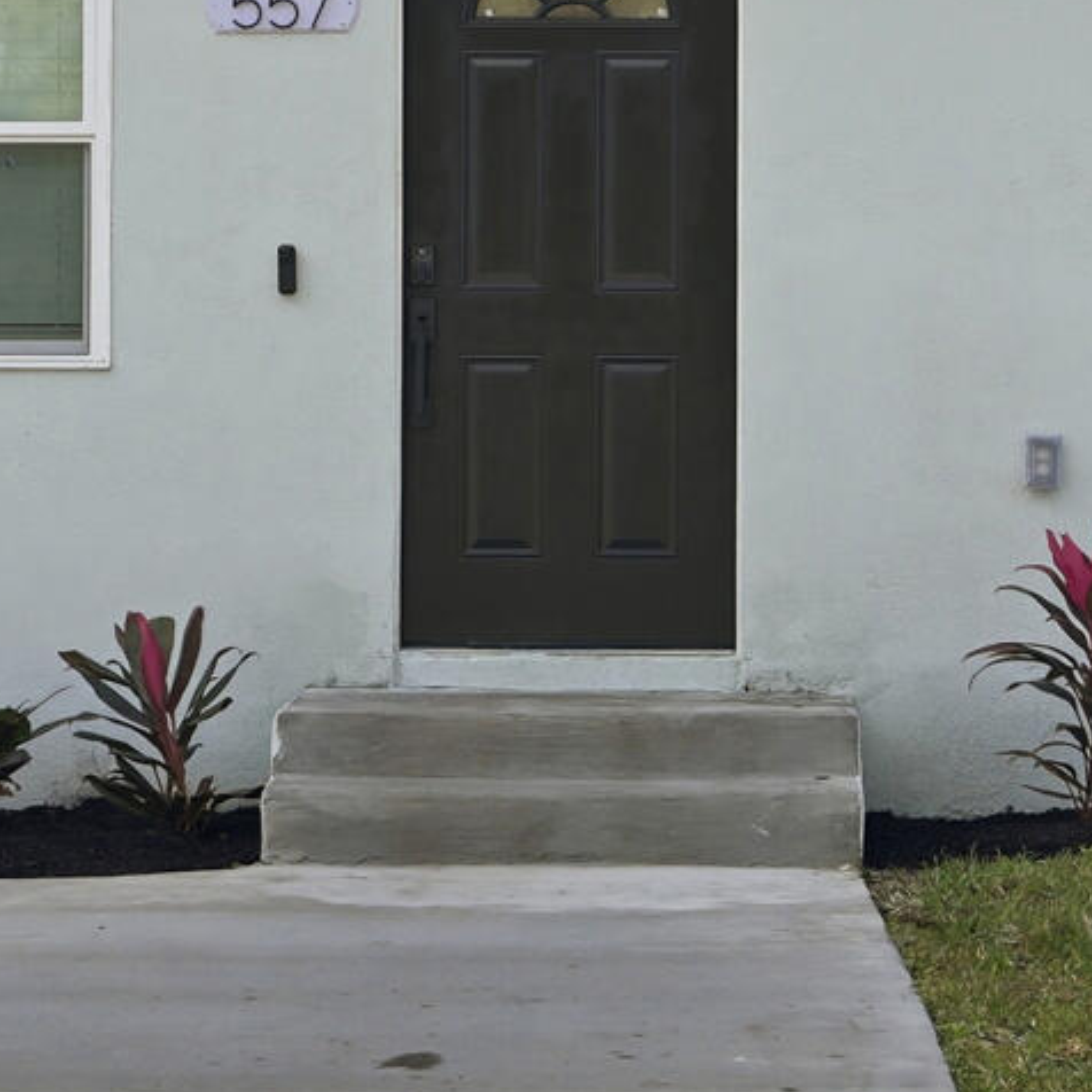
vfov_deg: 14.5
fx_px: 4283
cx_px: 679
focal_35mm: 120
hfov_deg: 14.5
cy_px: 476
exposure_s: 1/8000
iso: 160
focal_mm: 28.5
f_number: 4
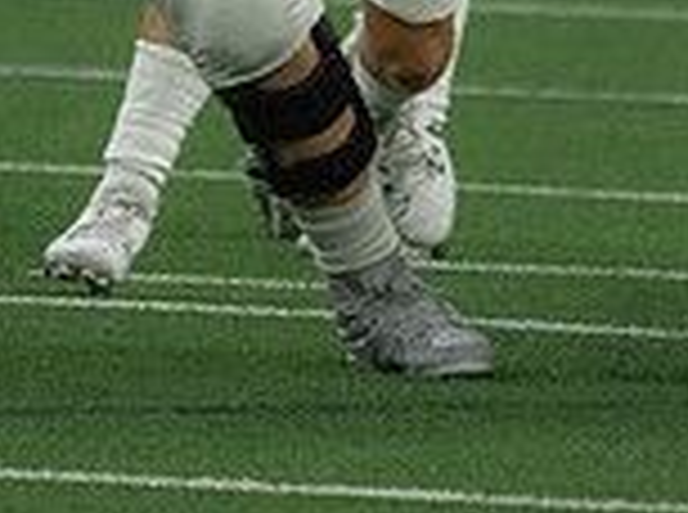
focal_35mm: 1569
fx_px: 31111
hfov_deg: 1.3
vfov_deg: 0.9
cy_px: -447
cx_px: 352
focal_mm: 367
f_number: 5.6
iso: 8000
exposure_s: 1/1000
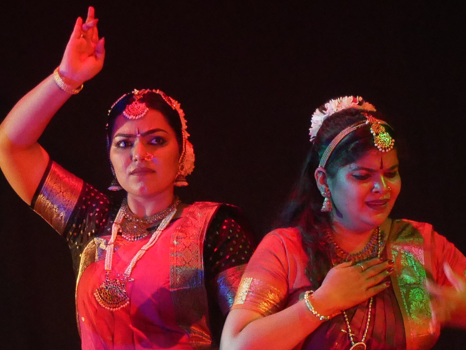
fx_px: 2248
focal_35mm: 167
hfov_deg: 11.8
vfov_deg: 8.7
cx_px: 139
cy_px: 470
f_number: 4.6
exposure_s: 1/60
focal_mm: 27
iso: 2000
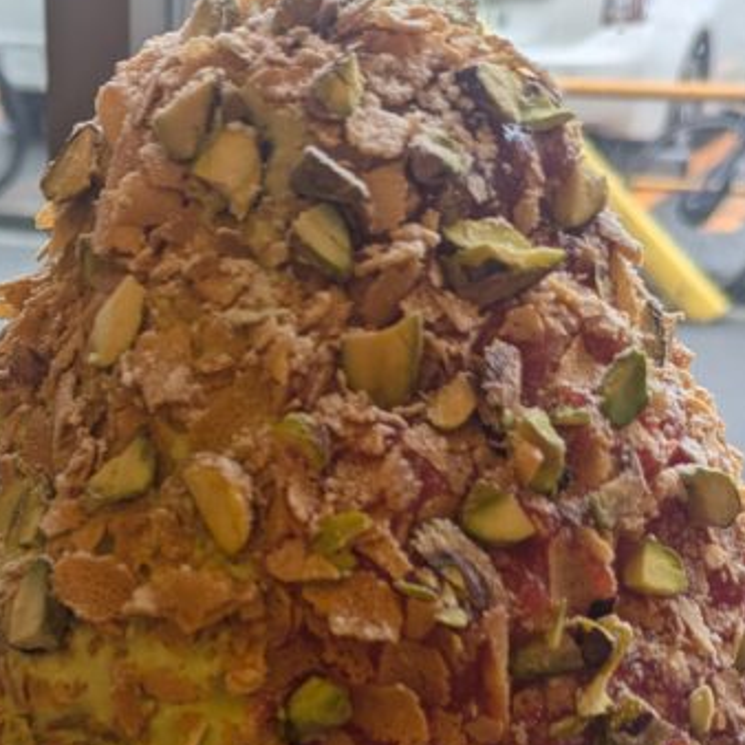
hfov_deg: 24.9
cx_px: 56
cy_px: 882
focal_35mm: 67
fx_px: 1631
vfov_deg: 23.6
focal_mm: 5.43
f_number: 1.89
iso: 43
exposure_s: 1/158
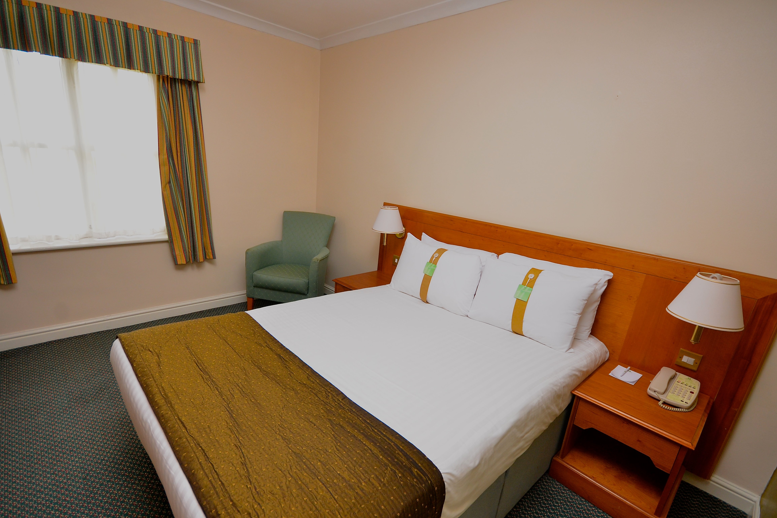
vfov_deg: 73.7
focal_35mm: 16
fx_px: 345
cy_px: 275
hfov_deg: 96.7
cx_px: 380
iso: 640
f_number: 6.3
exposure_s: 1/60
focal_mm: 10
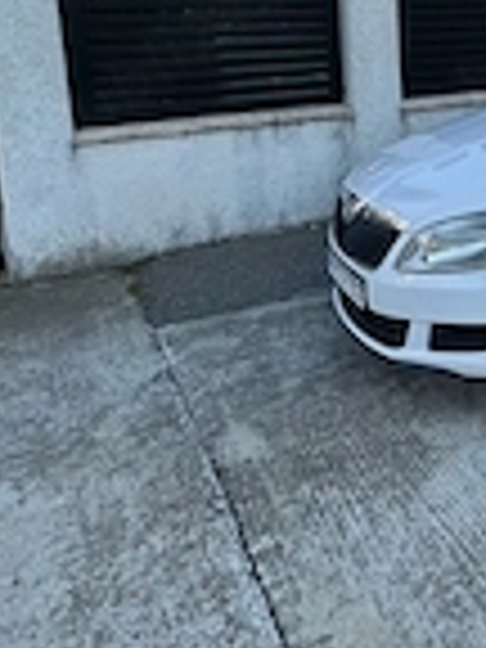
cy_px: 104
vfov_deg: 44.8
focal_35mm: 39
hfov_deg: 29.9
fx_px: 730
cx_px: 621
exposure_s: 1/333
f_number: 2.2
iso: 40
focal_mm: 2.22
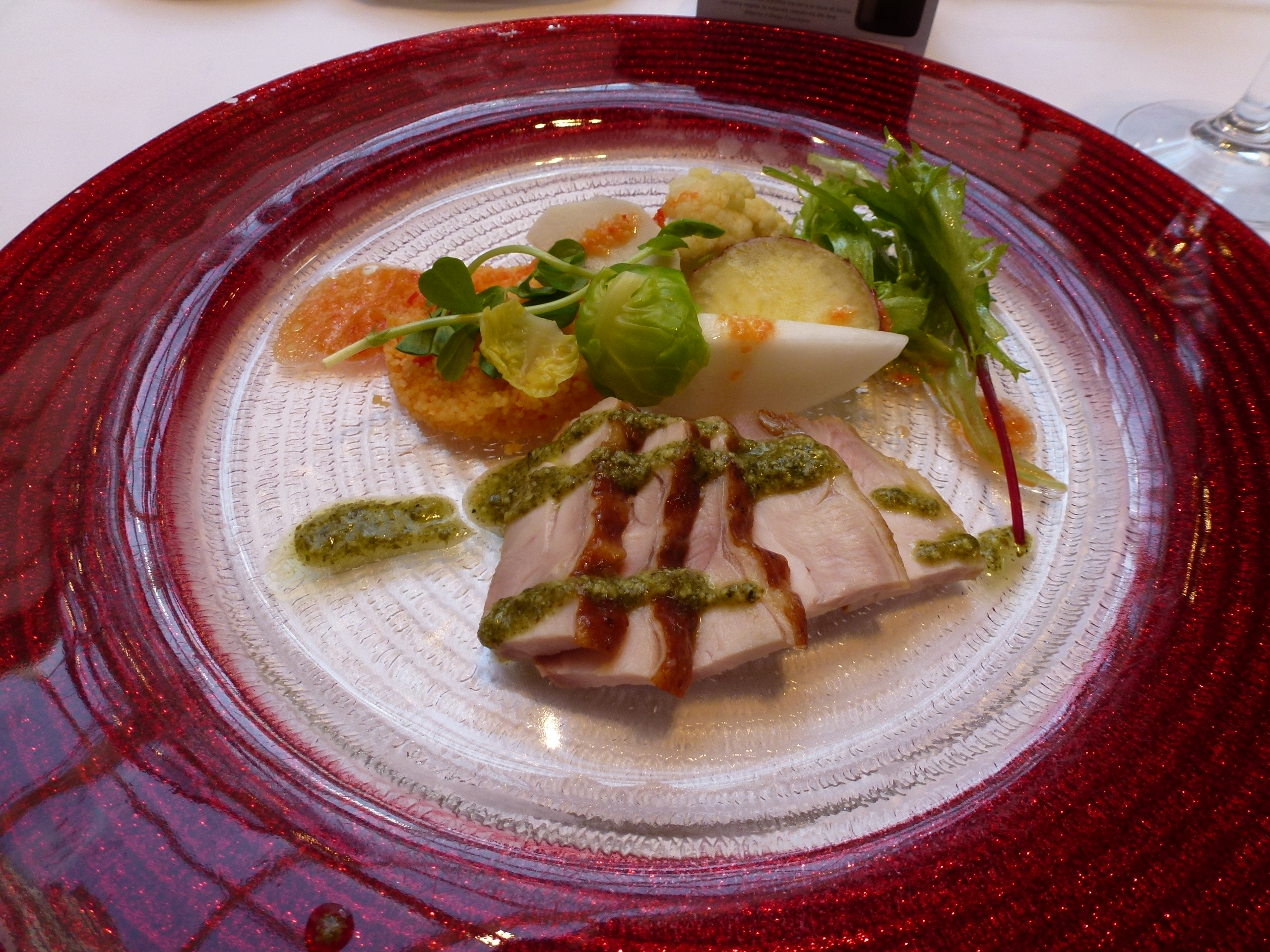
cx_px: 635
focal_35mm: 24
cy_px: 476
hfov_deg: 71.6
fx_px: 881
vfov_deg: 56.8
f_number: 3.3
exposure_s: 1/100
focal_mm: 4.3
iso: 100
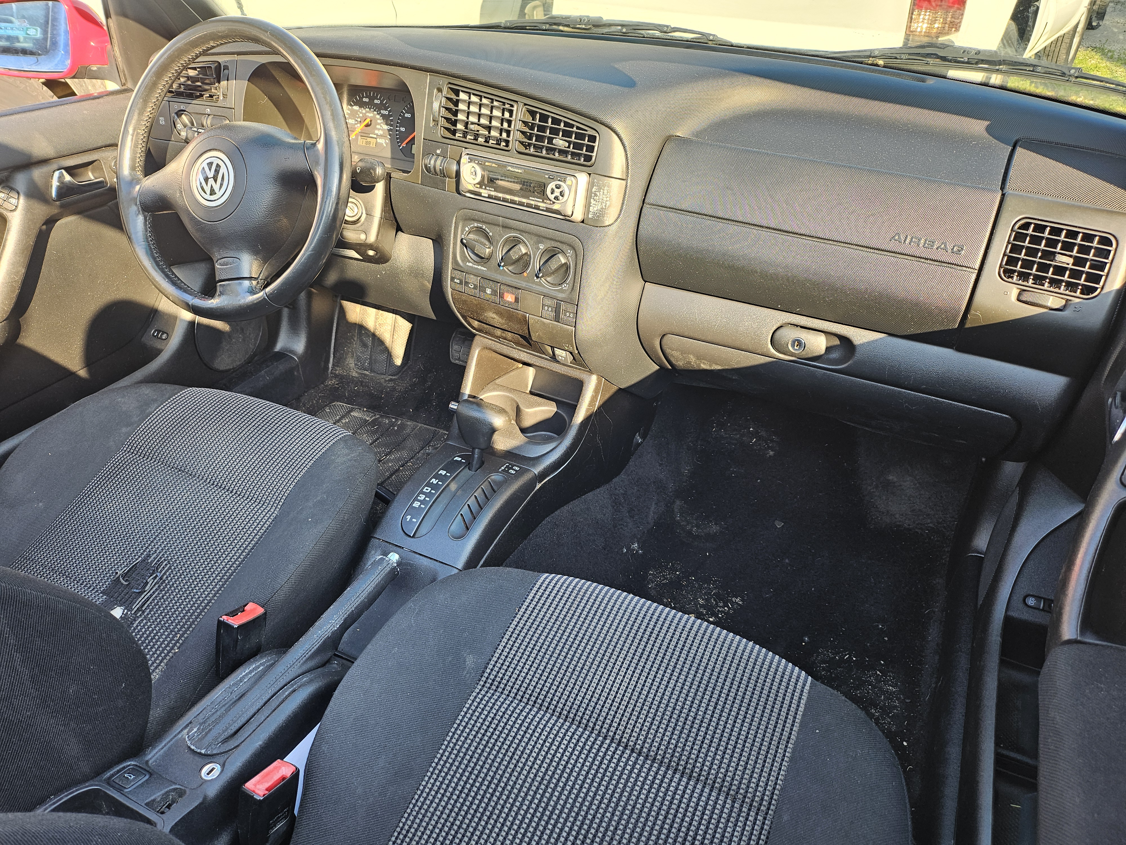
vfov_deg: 56.8
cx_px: 563
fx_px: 781
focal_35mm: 24
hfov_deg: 71.6
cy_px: 422
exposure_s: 1/180
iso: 64
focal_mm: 5
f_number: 1.8
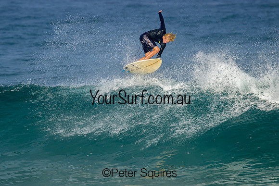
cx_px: 140
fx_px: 5920
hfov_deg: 2.7
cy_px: 99
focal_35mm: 764
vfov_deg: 1.8
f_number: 11
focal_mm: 700
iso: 720
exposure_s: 1/1600
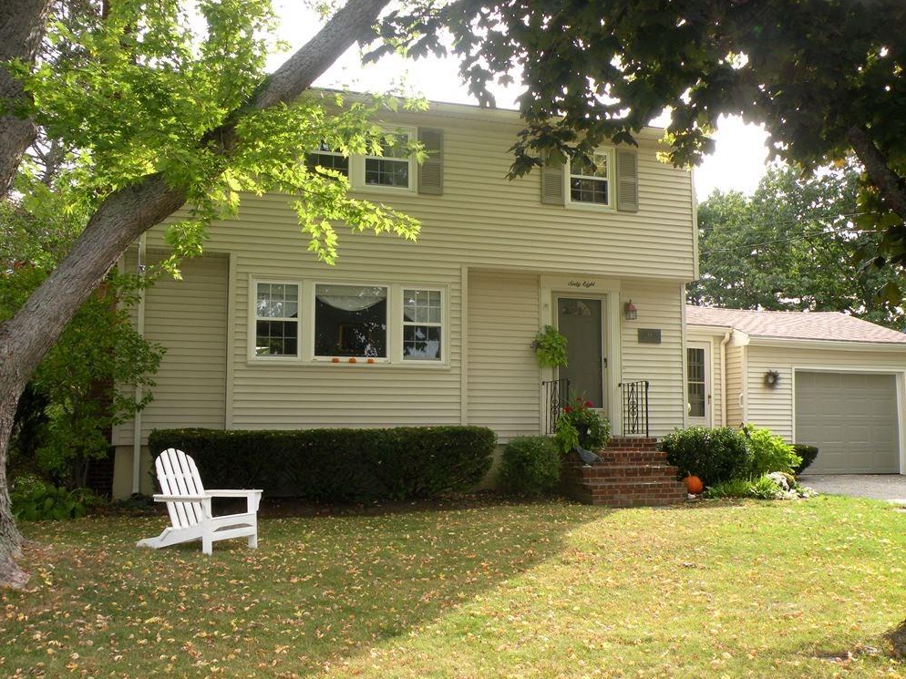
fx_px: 890
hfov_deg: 54.0
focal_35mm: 34
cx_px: 466
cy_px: 346
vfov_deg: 41.8
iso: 94
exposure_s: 1/110
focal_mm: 5.8
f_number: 4.5
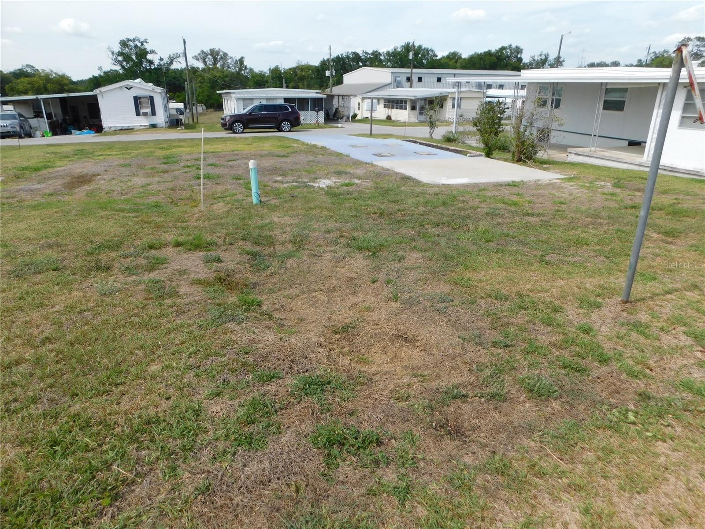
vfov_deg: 58.9
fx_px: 468
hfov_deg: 73.9
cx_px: 352
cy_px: 264
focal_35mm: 23
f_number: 3
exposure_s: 1/1250
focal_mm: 4
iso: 125
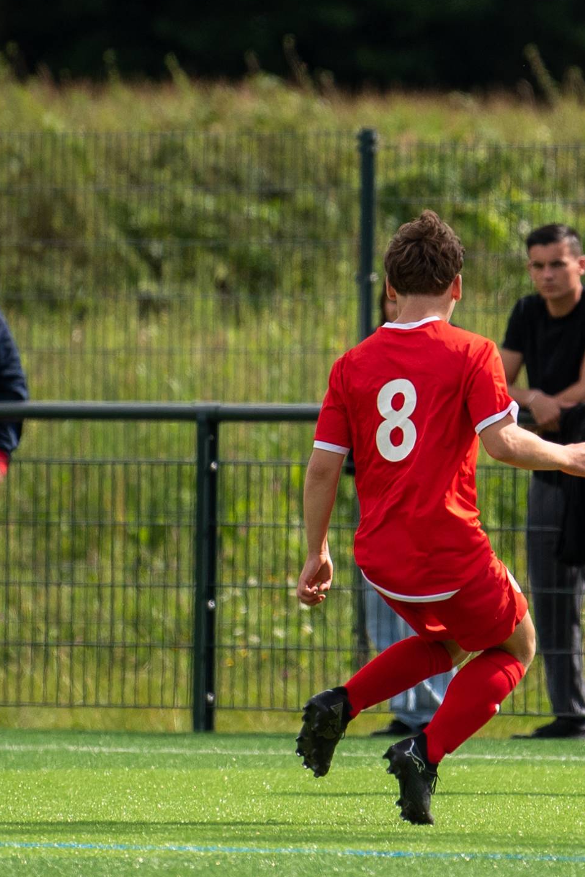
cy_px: 166
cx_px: 595
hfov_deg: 1.6
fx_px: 20498
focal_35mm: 841
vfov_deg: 2.5
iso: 200
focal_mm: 200
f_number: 2.8
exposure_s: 1/4000
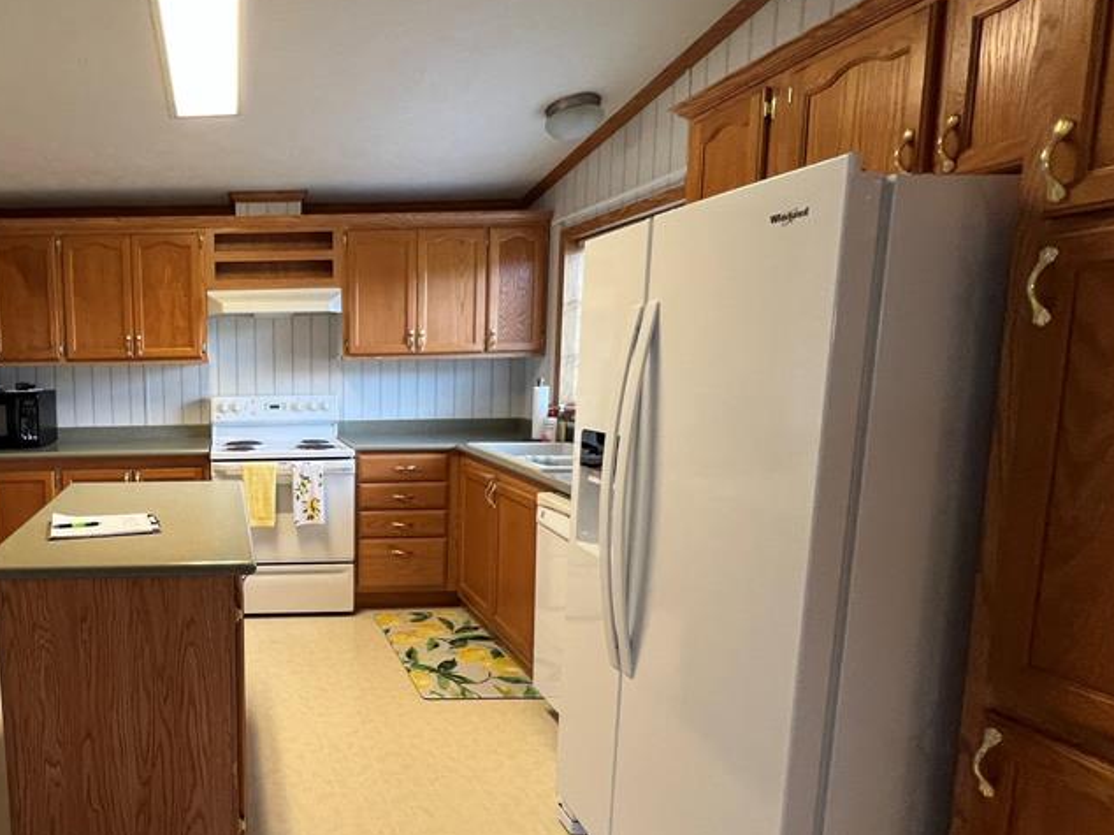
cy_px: 452
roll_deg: +1.2
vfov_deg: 63.3
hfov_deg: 71.4
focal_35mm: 21
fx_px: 676
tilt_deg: -8.8
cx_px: 230
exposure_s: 1/60
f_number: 1.8
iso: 200
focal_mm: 1.57
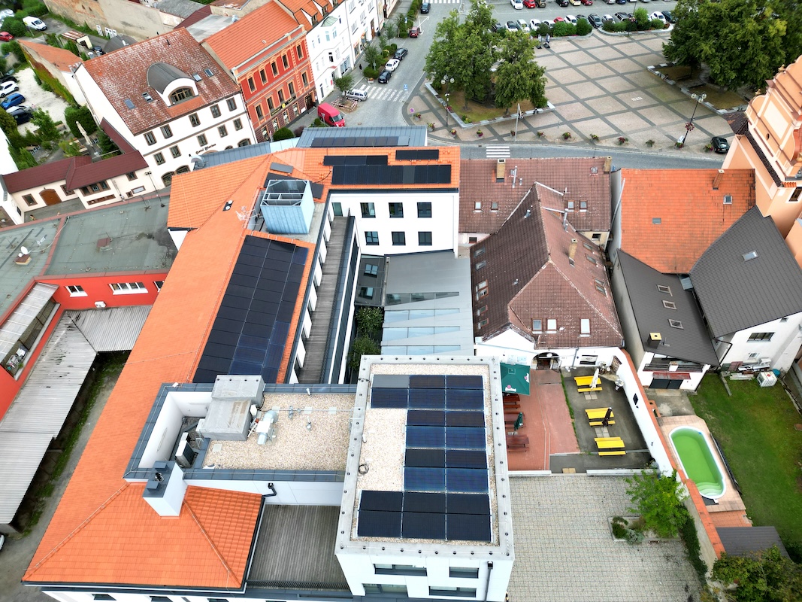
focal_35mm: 24
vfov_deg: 56.8
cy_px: 301
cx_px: 401
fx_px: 556
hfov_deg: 71.6
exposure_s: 1/1250
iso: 120
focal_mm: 6.7
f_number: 1.7
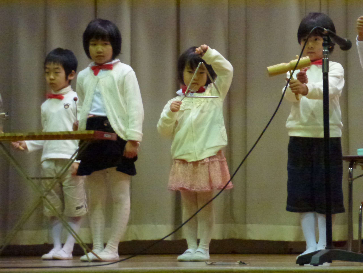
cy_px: 136
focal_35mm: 155
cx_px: 182
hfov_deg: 12.7
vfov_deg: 9.6
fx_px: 1625
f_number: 5.3
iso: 1600
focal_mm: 27.7
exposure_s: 1/50
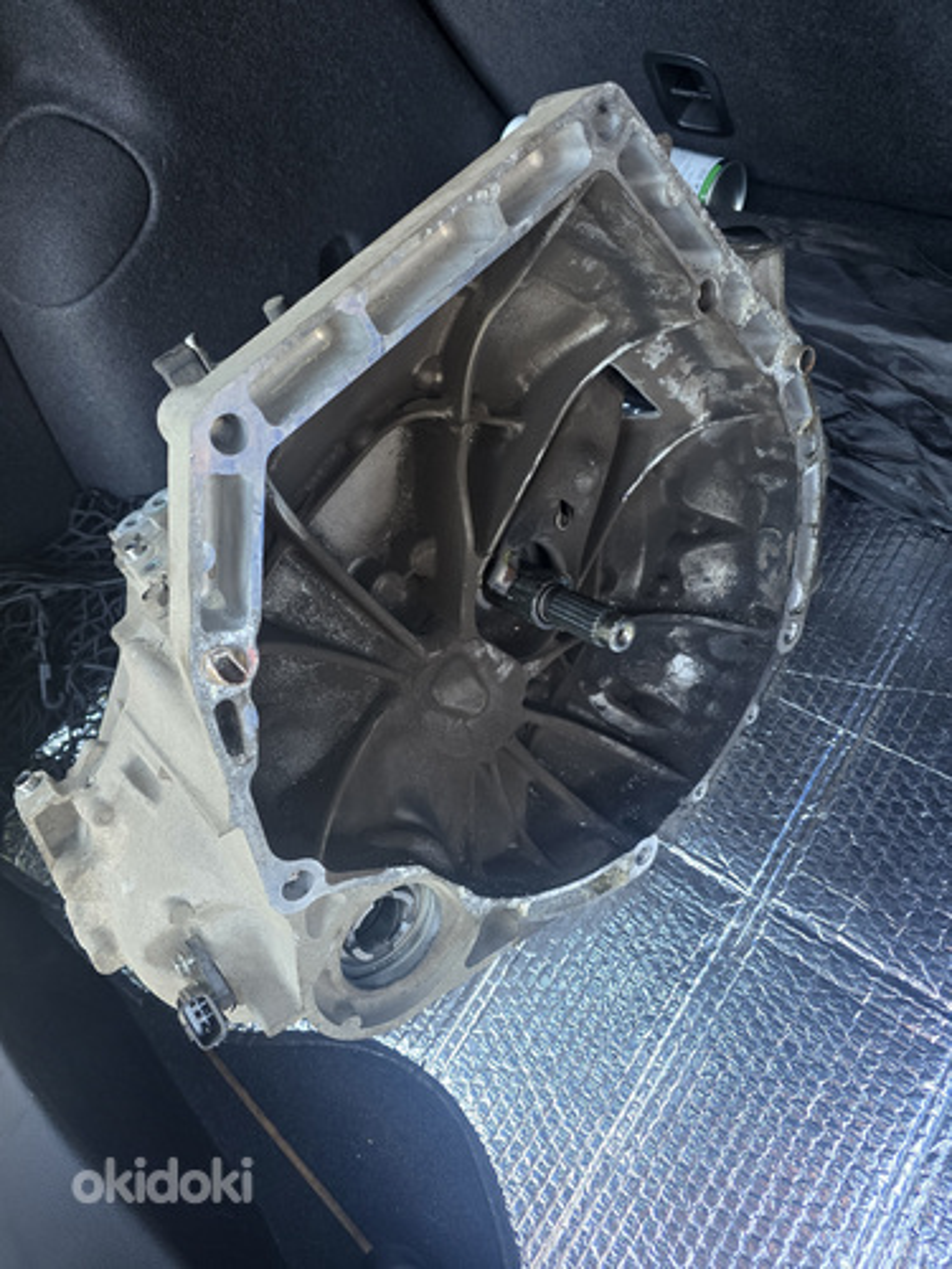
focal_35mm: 23
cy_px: 634
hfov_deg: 58.9
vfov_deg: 73.9
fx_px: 843
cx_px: 476
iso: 320
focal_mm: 6.3
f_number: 1.7
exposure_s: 1/100
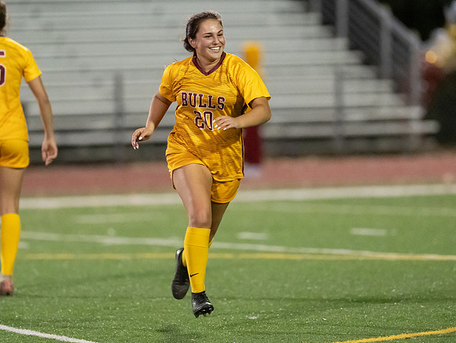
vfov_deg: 3.4
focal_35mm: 436
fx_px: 5755
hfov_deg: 4.5
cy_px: 161
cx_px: 208
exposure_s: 1/1000
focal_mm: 300
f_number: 2.8
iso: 16000
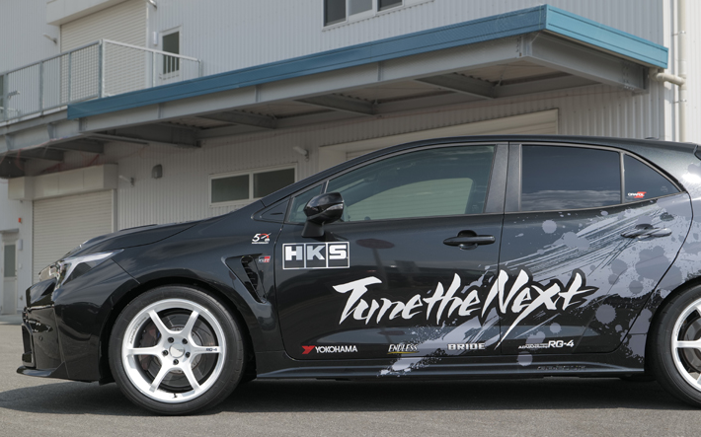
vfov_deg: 24.3
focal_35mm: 53
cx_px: 423
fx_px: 1012
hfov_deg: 38.0
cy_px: 270
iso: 100
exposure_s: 1/250
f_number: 4.5
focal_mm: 41
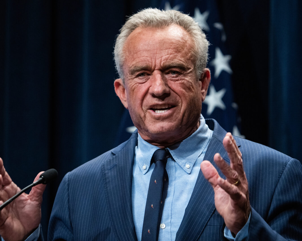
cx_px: 153
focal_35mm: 385
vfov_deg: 4.0
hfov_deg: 5.0
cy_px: 120
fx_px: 3440
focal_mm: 341
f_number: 6.3
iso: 5000
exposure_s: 1/160
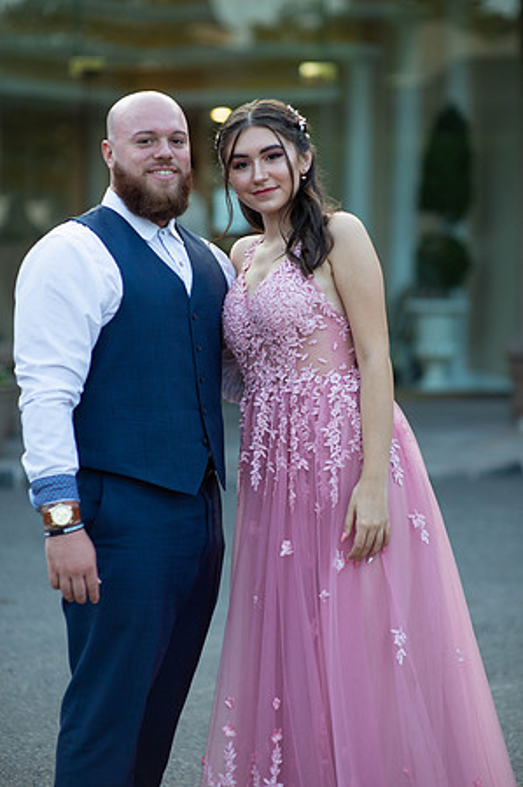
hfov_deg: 16.0
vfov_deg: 23.9
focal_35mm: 85
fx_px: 1856
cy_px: 394
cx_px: 262
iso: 250
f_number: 2
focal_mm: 85
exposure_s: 1/800
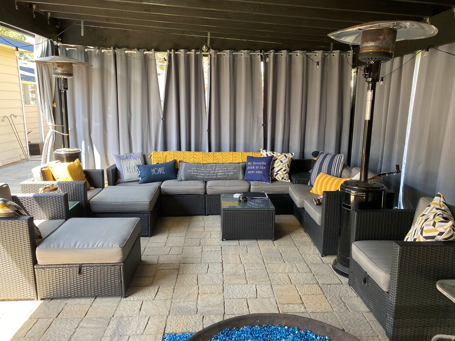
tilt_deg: -9.7
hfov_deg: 67.3
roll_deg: -0.1
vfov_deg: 53.1
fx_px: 342
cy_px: 170
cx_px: 228
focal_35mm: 26
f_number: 1.8
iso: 80
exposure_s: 1/121
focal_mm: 4.25
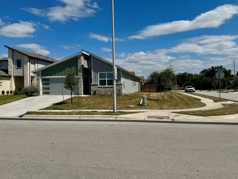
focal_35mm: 25
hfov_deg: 69.4
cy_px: 88
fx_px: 172
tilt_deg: -1.5
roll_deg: -0.5
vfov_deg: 54.9
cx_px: 122
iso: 80
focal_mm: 6.76
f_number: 1.78
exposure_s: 1/12346
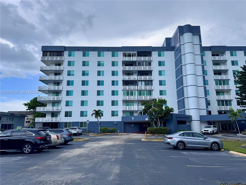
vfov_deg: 56.8
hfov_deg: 71.6
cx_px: 123
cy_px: 92
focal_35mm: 24
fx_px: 171
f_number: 1.78
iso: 80
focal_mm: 6.76
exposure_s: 1/2174
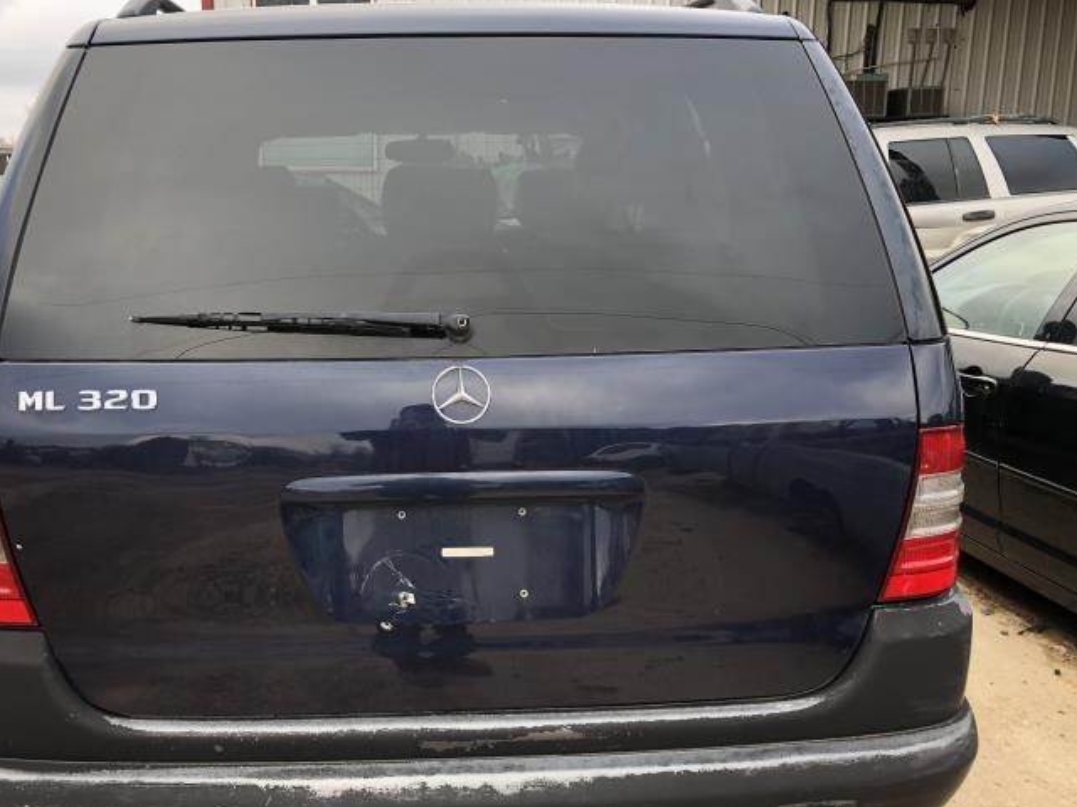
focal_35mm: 35
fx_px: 1089
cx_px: 456
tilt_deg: -12.9
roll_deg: -1.4
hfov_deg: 52.4
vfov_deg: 40.6
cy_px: 447
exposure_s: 1/120
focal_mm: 3.99
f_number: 1.8
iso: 40
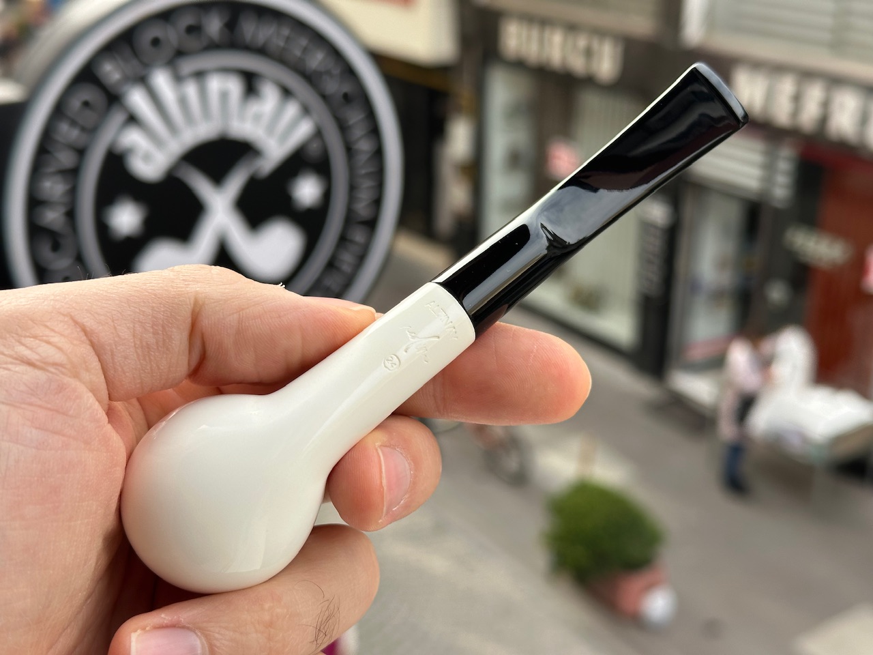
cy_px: 328
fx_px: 1211
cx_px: 436
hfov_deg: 39.7
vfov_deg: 30.3
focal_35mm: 48
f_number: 1.78
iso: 64
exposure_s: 1/623
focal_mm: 6.86
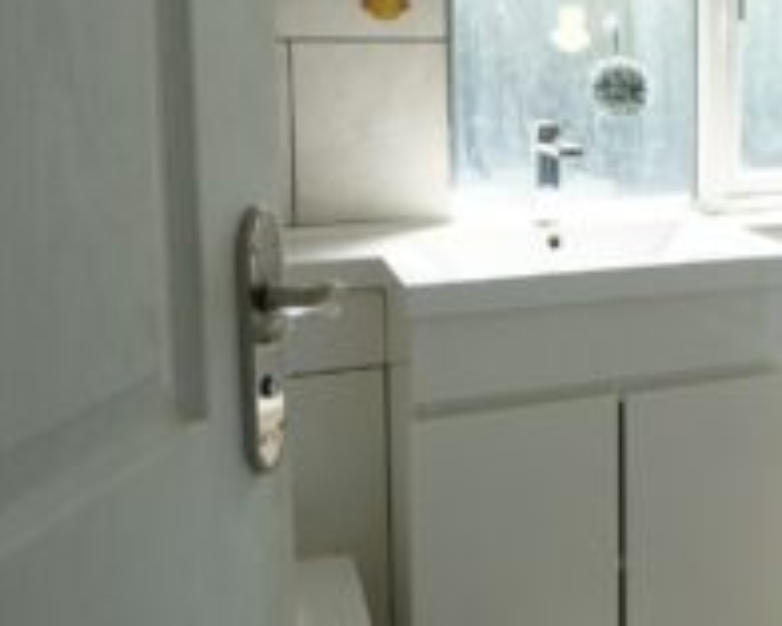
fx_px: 1065
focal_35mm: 46
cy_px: 148
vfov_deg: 32.1
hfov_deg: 37.1
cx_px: 734
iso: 500
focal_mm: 16
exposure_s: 1/320
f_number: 5
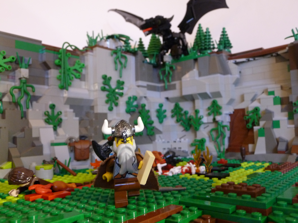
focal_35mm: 32
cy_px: 112
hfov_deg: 56.8
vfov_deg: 44.2
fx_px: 275
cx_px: 149
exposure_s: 1/4
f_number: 3.5
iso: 400
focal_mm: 5.3
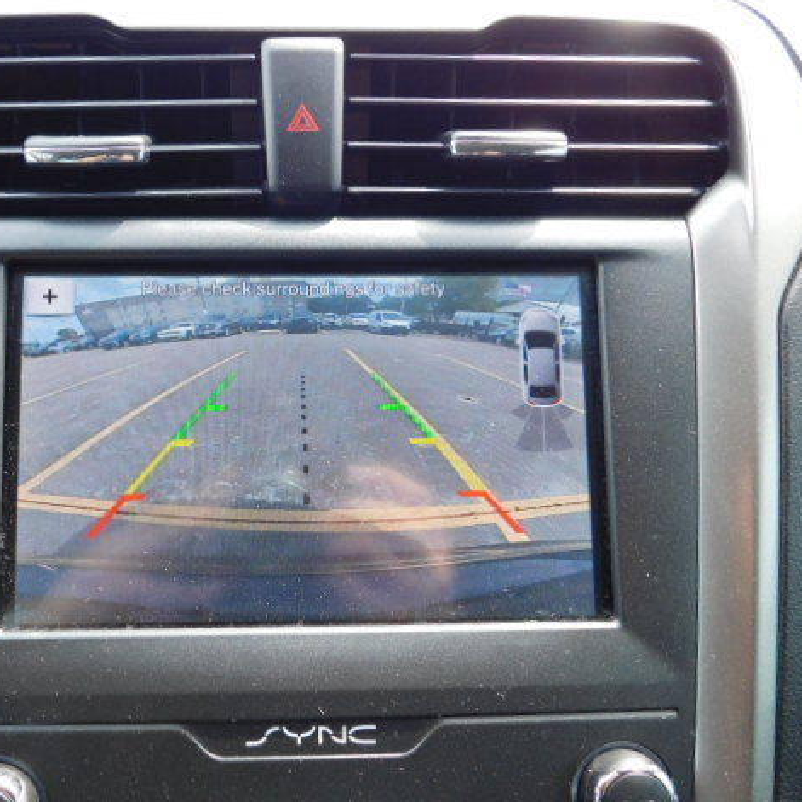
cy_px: 407
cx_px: 305
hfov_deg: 45.7
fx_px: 944
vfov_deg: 46.0
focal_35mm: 36
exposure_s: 1/80
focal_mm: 5.3
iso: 125
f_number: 3.2
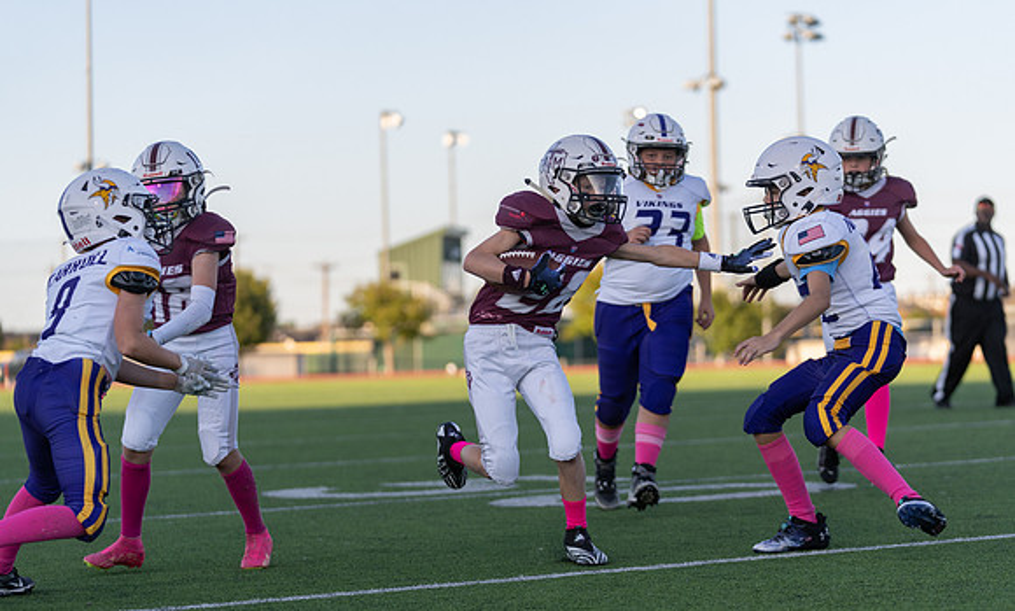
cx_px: 524
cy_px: 349
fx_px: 3209
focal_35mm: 117
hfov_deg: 18.0
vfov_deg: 10.9
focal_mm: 106
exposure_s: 1/1250
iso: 250
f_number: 2.8
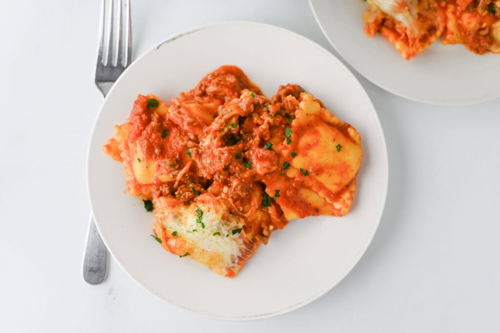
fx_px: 694
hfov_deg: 39.6
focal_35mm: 50
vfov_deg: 26.9
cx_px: 250
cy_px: 166
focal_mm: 50
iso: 220
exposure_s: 1/125
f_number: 4
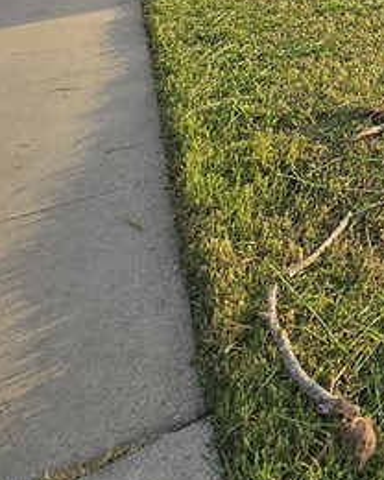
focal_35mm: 50
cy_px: -114
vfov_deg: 30.8
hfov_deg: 23.6
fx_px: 710
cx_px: 587
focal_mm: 1.7
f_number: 2.2
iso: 25
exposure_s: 1/834
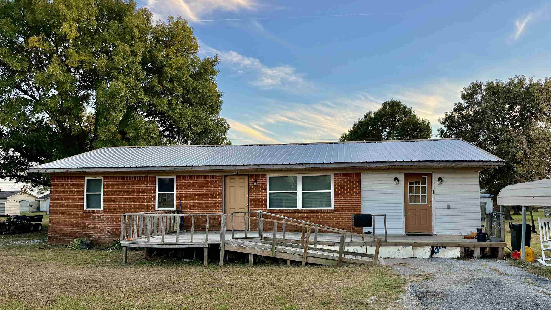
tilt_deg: +2.8
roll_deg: +0.5
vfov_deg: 42.7
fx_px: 394
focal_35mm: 27
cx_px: 276
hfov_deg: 69.9
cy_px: 186
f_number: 1.78
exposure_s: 1/210
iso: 64
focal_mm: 6.76
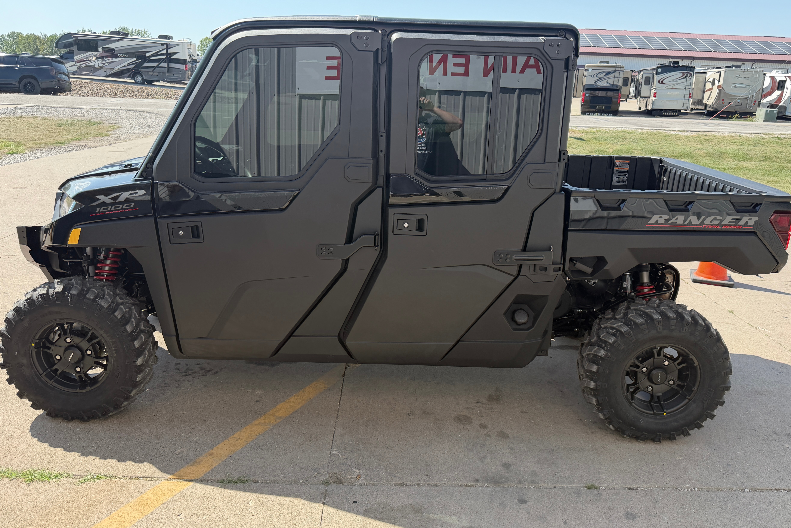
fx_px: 593
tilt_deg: -15.1
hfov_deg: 67.4
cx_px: 414
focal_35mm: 27
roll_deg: -2.3
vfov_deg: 47.9
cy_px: 254
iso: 100
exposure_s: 1/2053
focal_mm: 6.76
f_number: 1.78
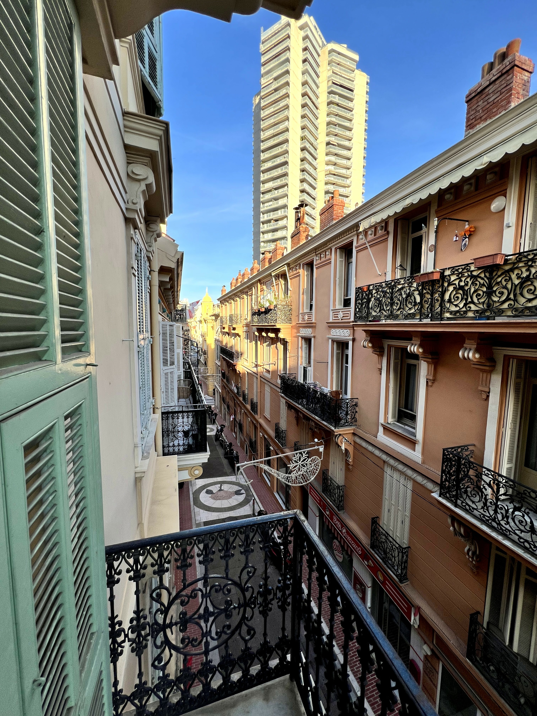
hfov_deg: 89.9
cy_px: 358
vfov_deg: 106.2
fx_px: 269
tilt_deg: -4.0
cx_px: 268
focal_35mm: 13
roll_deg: -0.9
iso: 32
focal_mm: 1.57
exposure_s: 1/440
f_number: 1.8
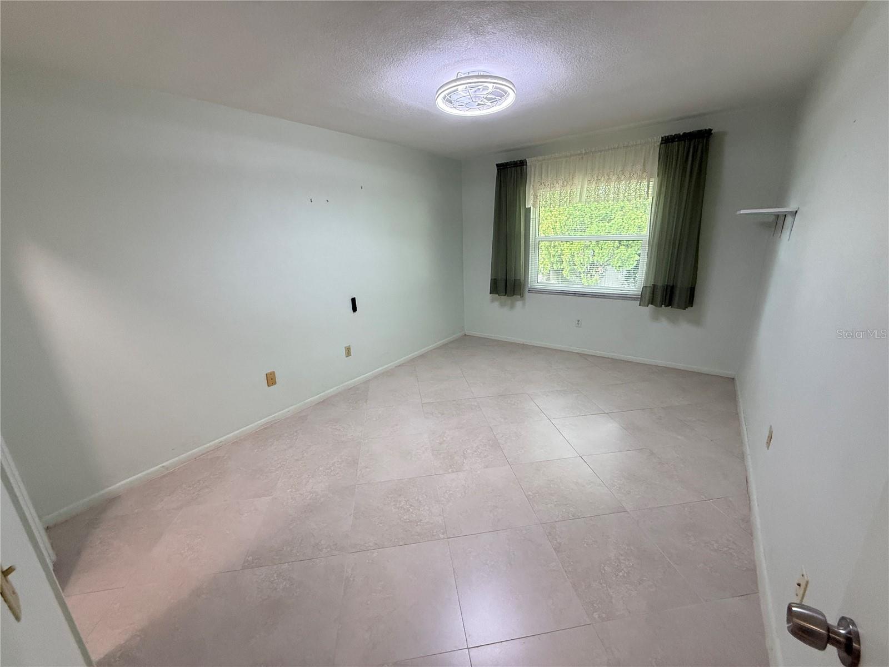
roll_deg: +1.9
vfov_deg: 85.7
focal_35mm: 14
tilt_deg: -15.9
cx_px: 444
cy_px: 334
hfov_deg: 102.1
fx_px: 360
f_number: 2.2
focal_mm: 2.22
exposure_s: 1/60
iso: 320
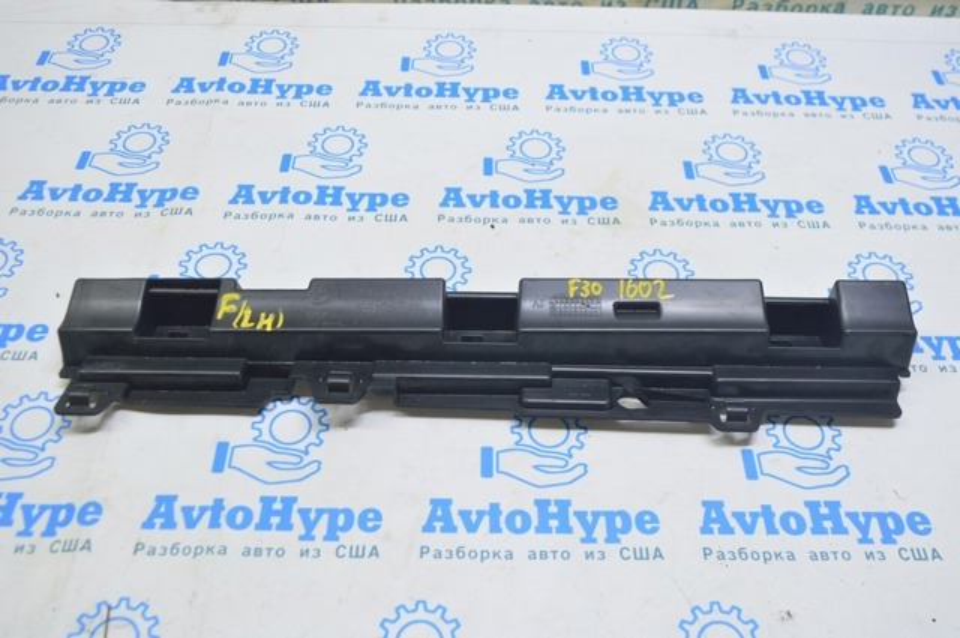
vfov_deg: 39.9
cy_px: 319
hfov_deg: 57.3
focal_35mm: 33
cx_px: 480
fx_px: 879
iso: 400
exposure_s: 1/20
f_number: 5.6
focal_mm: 22
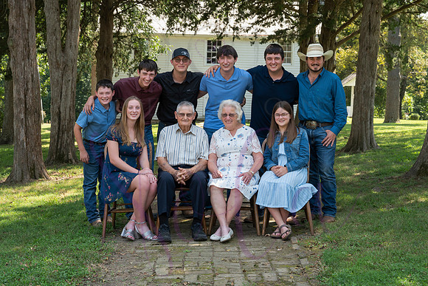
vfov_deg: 23.0
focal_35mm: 59
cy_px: 143
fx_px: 702
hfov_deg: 33.9
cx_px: 214
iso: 400
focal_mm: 59
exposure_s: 1/125
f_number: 8
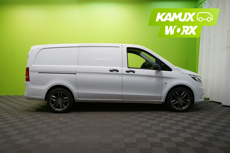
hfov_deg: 65.5
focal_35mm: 28
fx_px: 179
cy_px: 76
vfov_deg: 46.4
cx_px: 115
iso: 400
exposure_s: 1/50
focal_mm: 28
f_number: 5.6
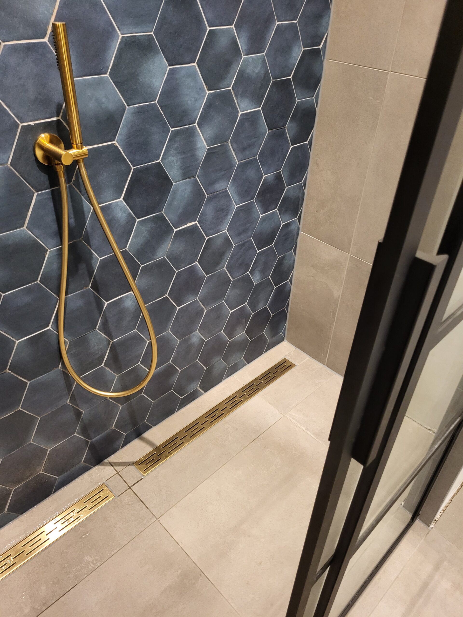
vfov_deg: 67.3
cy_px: 308
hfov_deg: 53.1
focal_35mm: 26
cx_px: 232
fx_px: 464
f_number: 1.8
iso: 640
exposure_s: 1/50
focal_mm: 5.4
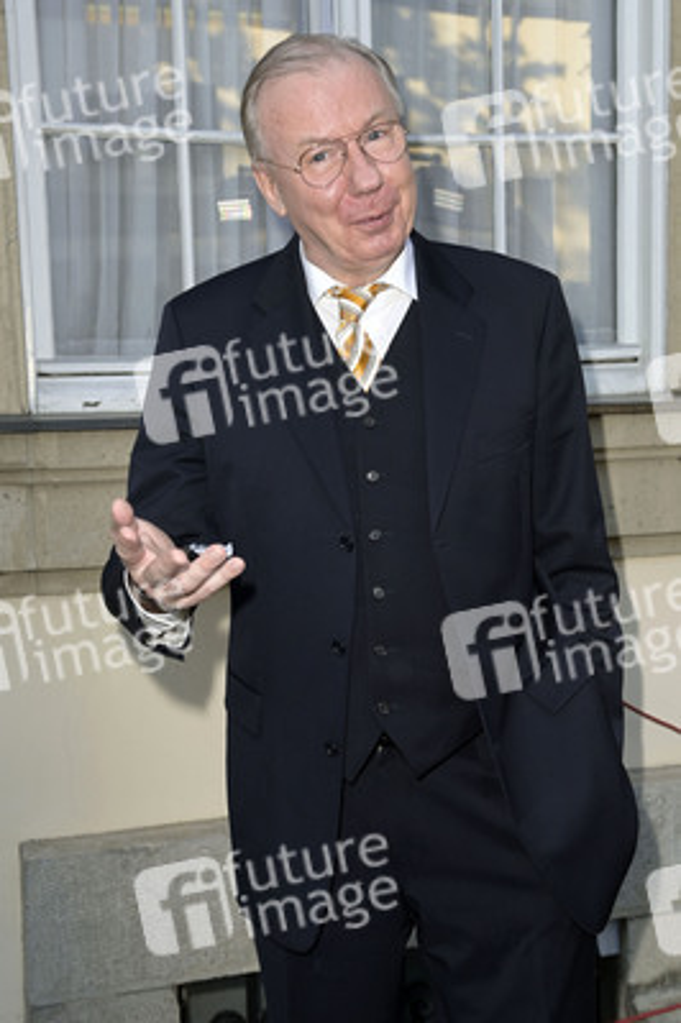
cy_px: 512
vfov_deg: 48.5
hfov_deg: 33.3
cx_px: 340
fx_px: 1137
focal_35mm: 40
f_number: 5
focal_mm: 40
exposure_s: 1/250
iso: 640
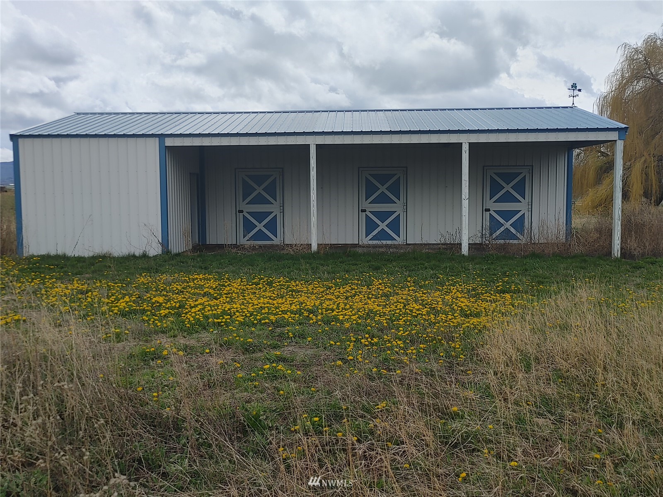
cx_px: 332
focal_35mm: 33
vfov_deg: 42.9
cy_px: 248
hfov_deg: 55.4
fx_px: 632
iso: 50
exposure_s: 1/3226
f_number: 1.8
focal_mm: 5.58
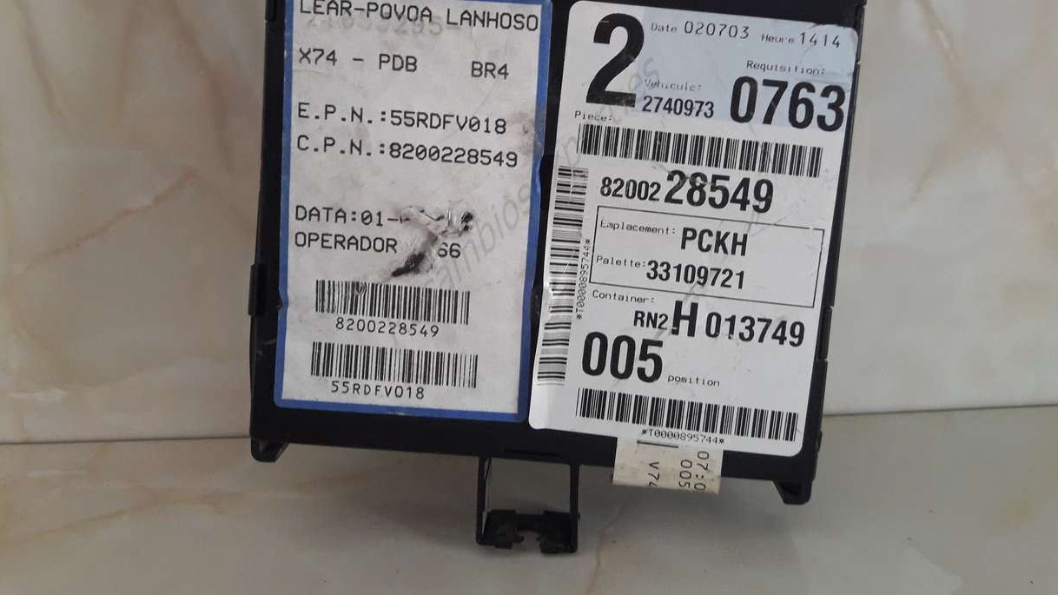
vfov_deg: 37.3
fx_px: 870
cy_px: 195
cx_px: 530
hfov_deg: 62.6
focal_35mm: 31
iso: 160
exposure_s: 1/33
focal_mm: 3.7
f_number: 1.9
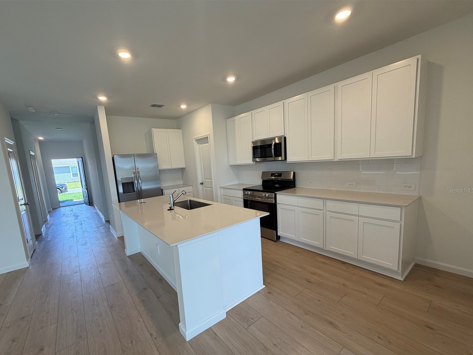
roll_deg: +4.1
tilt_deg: -7.2
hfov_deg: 98.1
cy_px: 190
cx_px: 223
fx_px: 205
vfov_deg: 81.6
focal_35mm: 15
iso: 125
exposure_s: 1/120
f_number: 2.2
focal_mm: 2.22
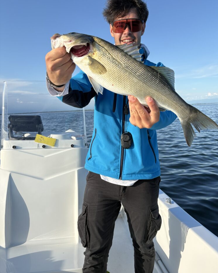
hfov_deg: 51.5
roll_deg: +3.0
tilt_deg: -4.6
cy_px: 132
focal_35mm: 28
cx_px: 112
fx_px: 226
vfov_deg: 62.2
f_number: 1.6
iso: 50
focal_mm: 5.96
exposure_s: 1/2075
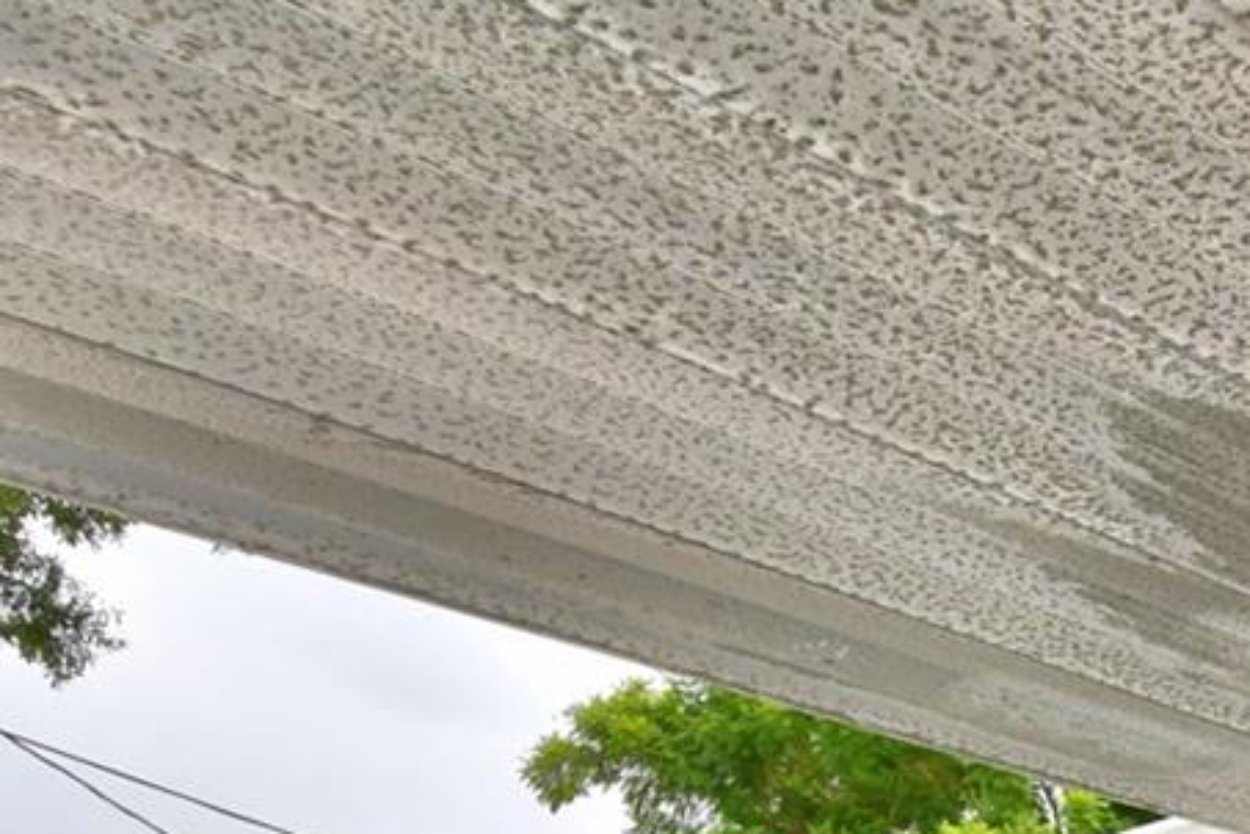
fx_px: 1840
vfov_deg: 19.7
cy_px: 1453
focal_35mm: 53
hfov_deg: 32.0
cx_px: 1457
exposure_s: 1/250
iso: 100
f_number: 8
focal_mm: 10
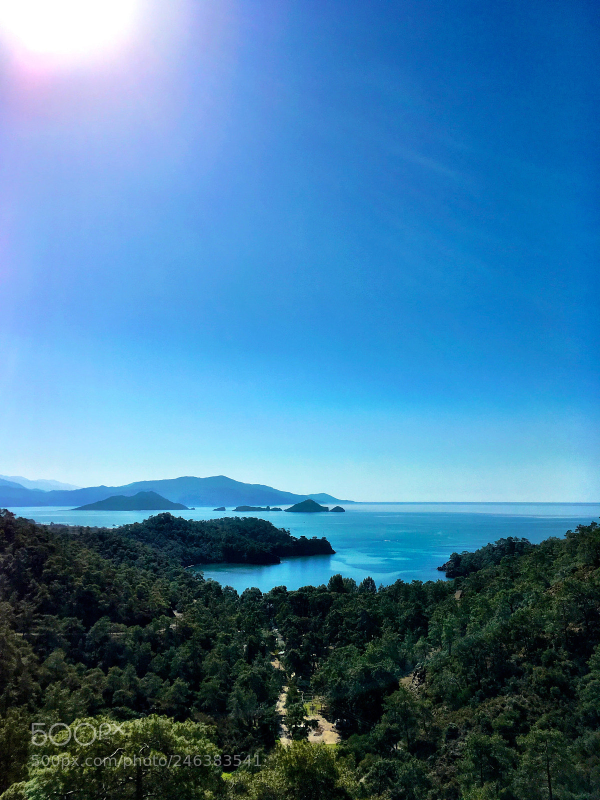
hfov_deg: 48.2
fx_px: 670
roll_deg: +0.5
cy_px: 400
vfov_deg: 61.7
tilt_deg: +8.9
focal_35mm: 29
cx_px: 300
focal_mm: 4.15
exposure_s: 1/4525
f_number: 2.2
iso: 25
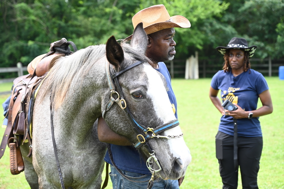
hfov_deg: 28.9
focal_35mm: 70
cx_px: 142
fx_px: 552
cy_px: 94
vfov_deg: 19.4
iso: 200
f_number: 4
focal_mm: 70
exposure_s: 1/250
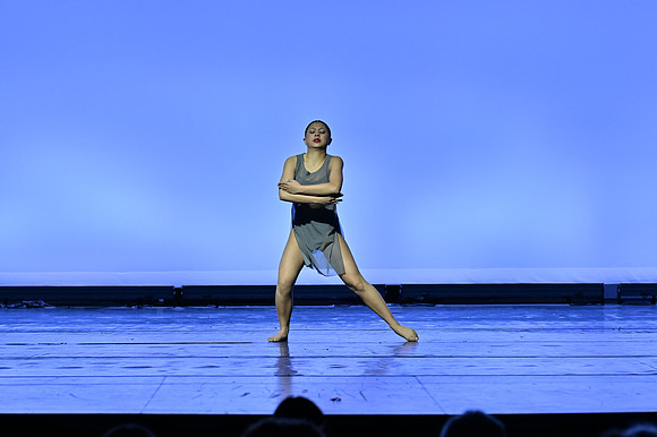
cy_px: 218
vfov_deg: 10.8
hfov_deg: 16.1
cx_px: 328
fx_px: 2316
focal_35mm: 127
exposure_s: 1/500
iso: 450
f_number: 2.8
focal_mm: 85
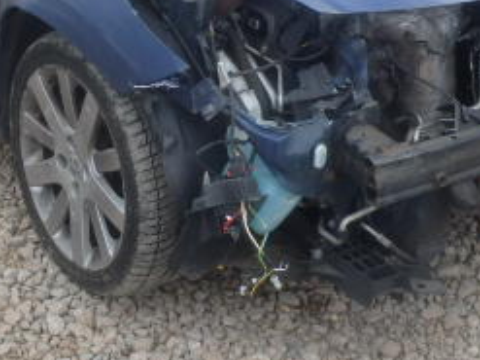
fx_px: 1220
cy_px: 47
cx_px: 165
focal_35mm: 88
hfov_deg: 22.2
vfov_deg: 16.6
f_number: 4.4
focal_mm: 6.1
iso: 125
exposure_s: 1/125
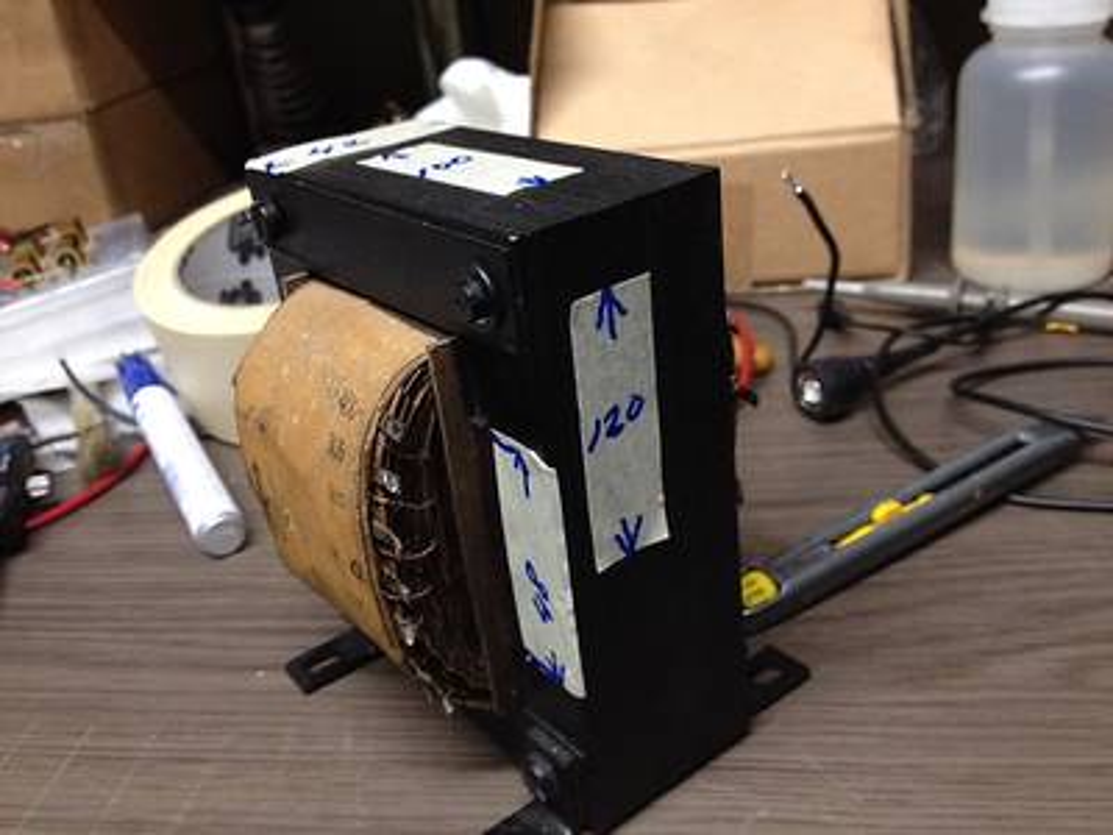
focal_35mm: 35
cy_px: 418
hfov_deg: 52.6
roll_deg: +7.6
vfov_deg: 40.7
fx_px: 1125
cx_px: 556
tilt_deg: -28.6
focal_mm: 4.28
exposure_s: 1/20
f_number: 2.4
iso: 400
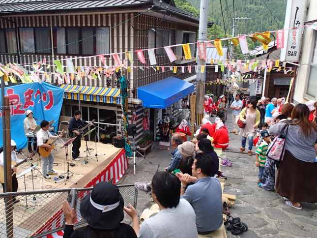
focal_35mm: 31
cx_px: 130
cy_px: 125
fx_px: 284
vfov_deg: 45.4
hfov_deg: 58.0
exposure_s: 1/400
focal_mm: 4.5
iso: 100
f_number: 2.8
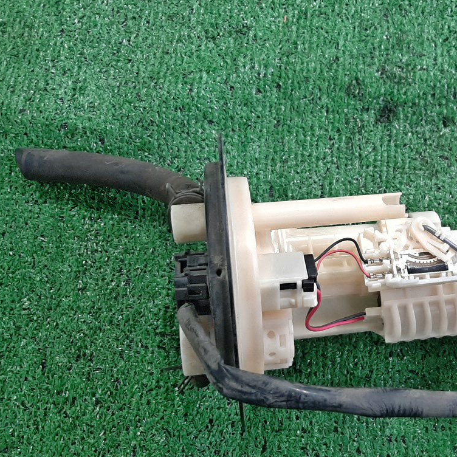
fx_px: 657
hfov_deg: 36.9
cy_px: 268
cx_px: 372
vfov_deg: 38.2
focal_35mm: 44
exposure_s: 1/50
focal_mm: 3.93
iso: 191
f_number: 1.7
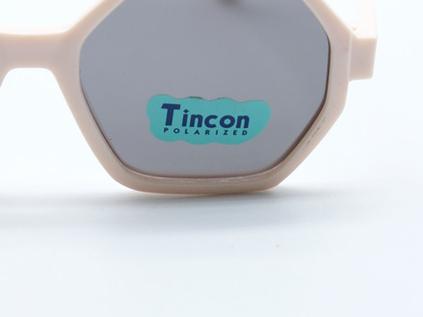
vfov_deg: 9.8
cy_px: 31
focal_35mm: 151
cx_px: 36
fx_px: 1845
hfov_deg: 13.0
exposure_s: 1/1000
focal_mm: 46.3
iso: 640
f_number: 4
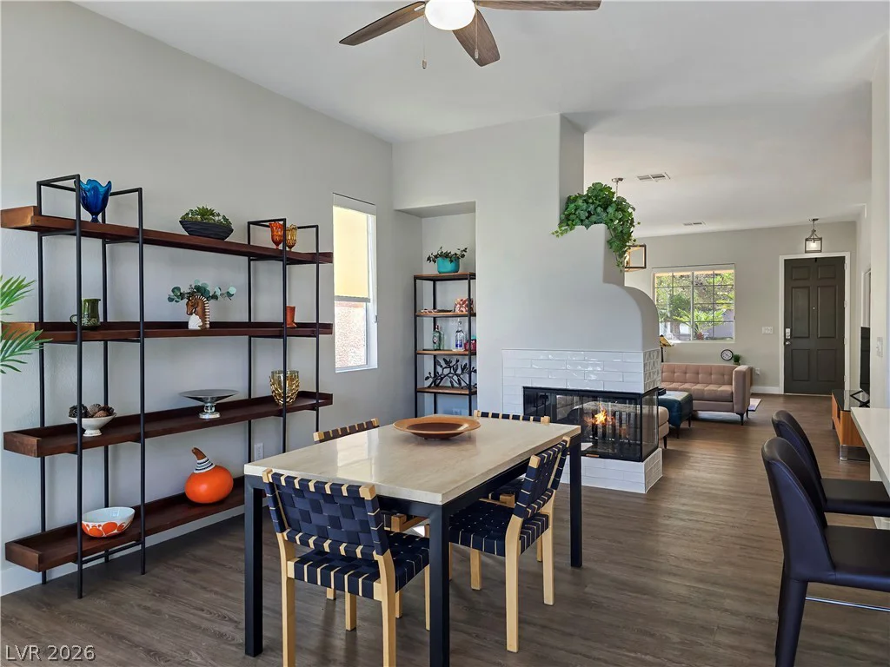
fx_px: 591
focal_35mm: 23
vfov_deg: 58.9
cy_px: 334
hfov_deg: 73.9
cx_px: 445
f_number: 1.7
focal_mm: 6.3
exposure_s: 1/120
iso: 20
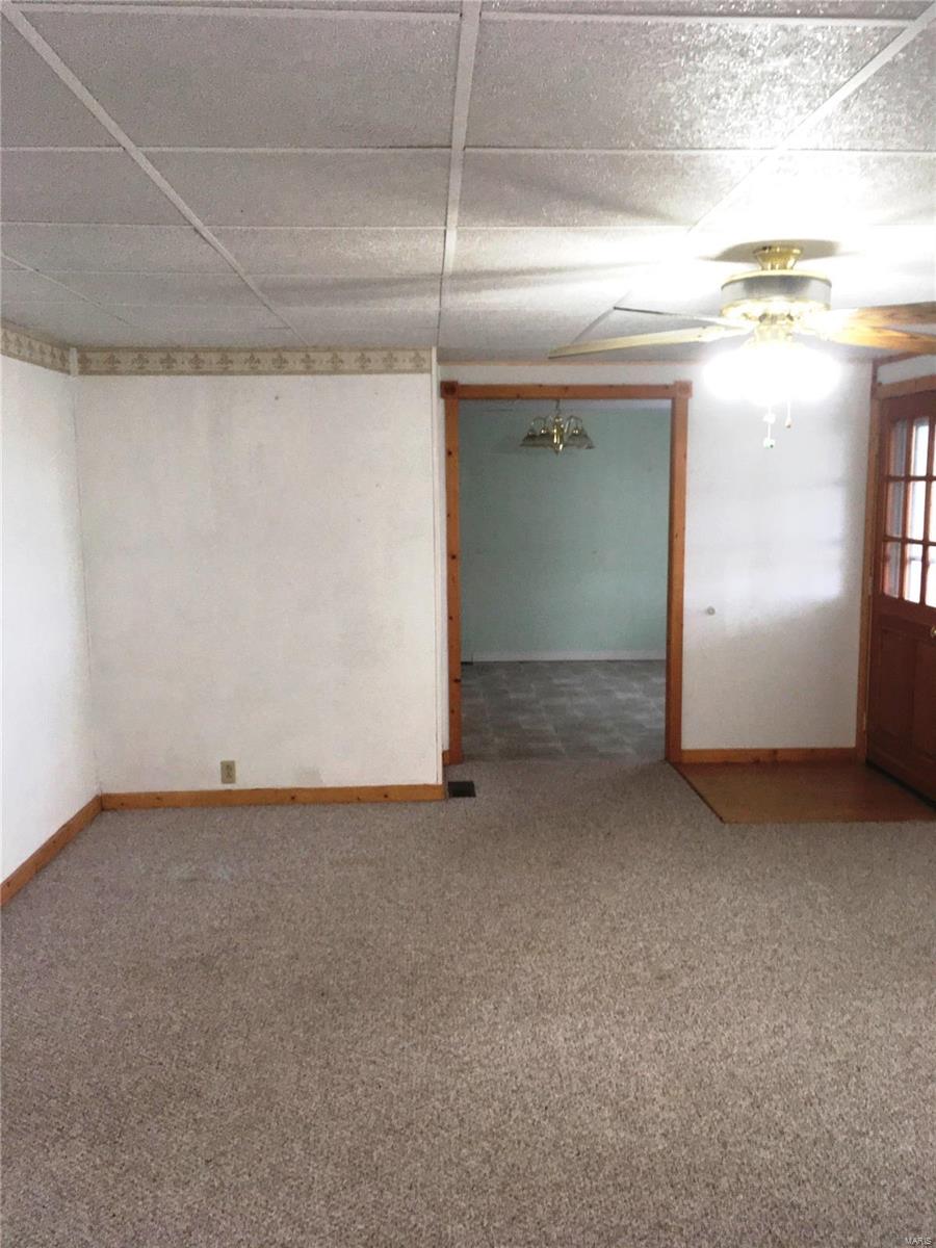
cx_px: 468
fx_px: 1046
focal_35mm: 29
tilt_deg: -8.3
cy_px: 624
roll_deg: +1.0
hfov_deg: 48.2
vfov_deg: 61.7
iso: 40
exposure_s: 1/30
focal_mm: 4.15
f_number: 2.2
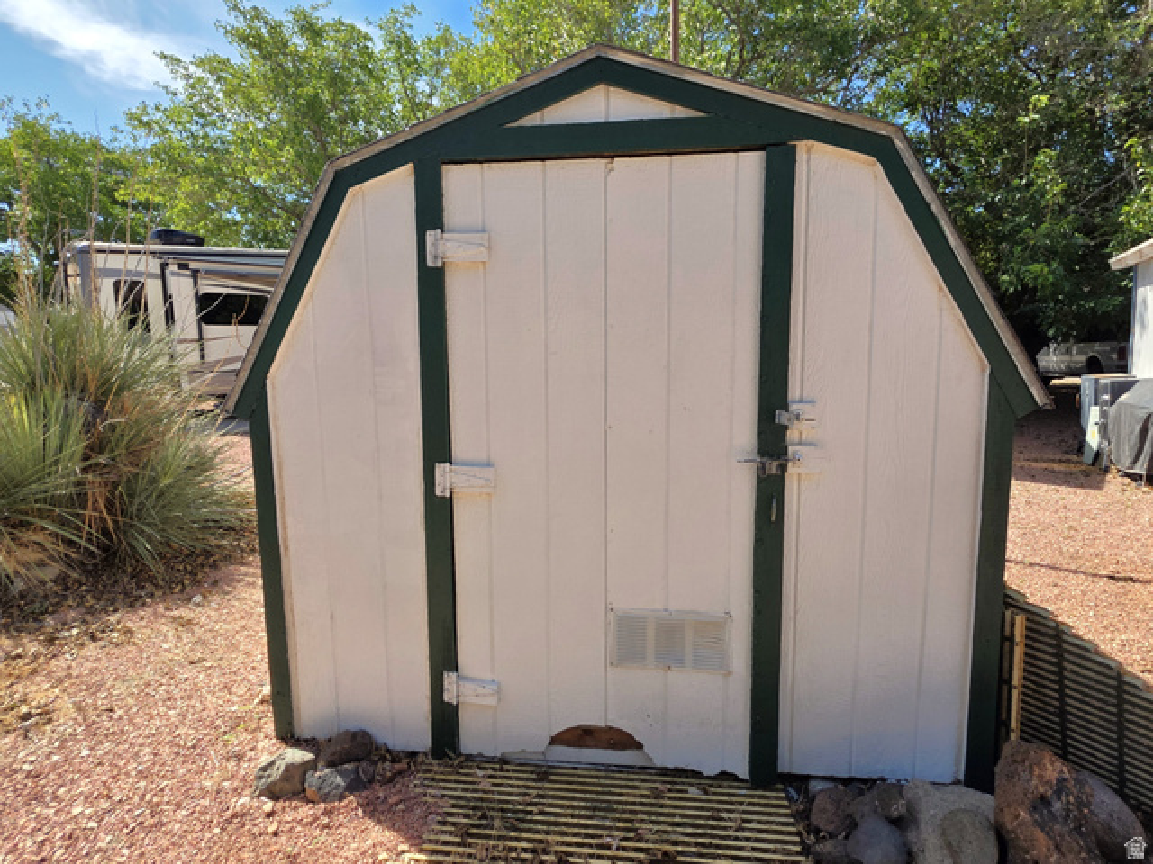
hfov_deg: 91.0
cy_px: 432
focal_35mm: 17
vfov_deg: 74.7
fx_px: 566
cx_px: 576
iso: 80
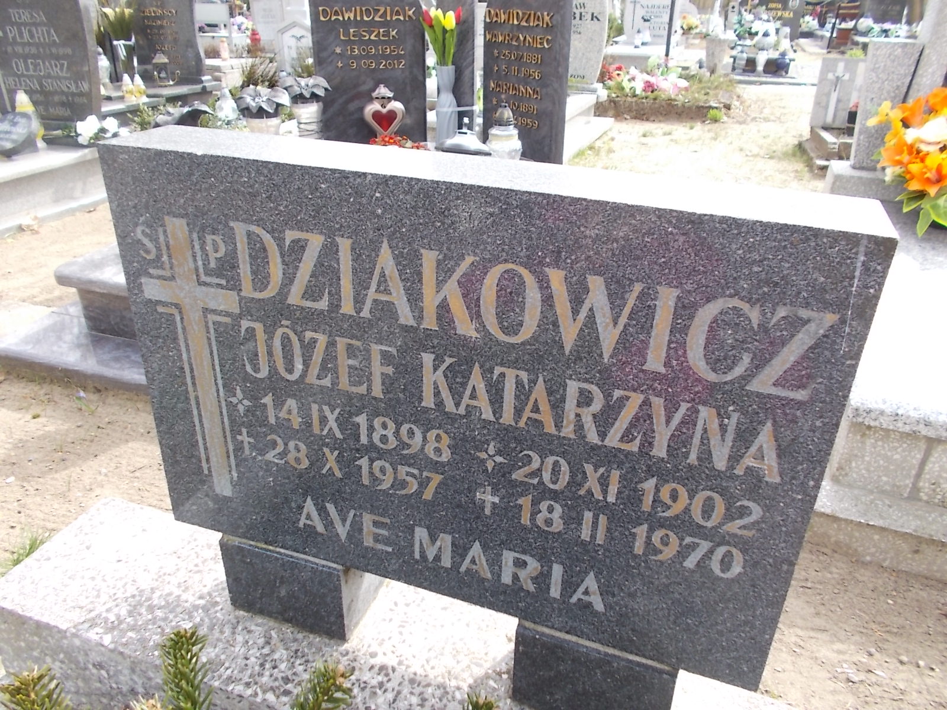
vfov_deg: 53.1
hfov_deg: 67.3
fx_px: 711
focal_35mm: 26
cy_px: 355
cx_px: 474
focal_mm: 4.6
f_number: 3.2
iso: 80
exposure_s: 1/160
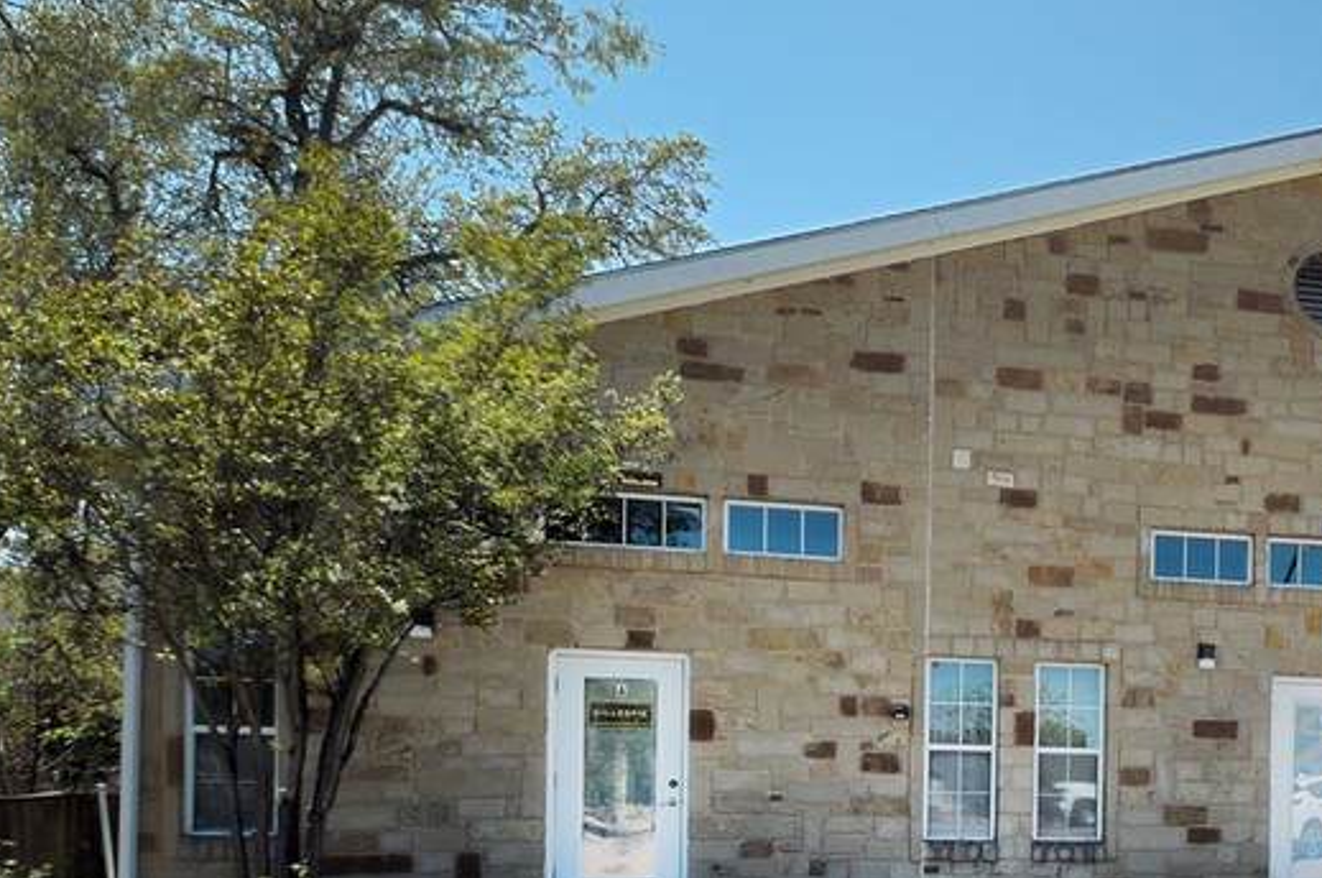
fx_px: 1540
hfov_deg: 41.3
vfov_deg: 30.4
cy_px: 792
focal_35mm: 42
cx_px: 1279
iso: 200
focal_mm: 17
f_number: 5.6
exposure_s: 1/3200
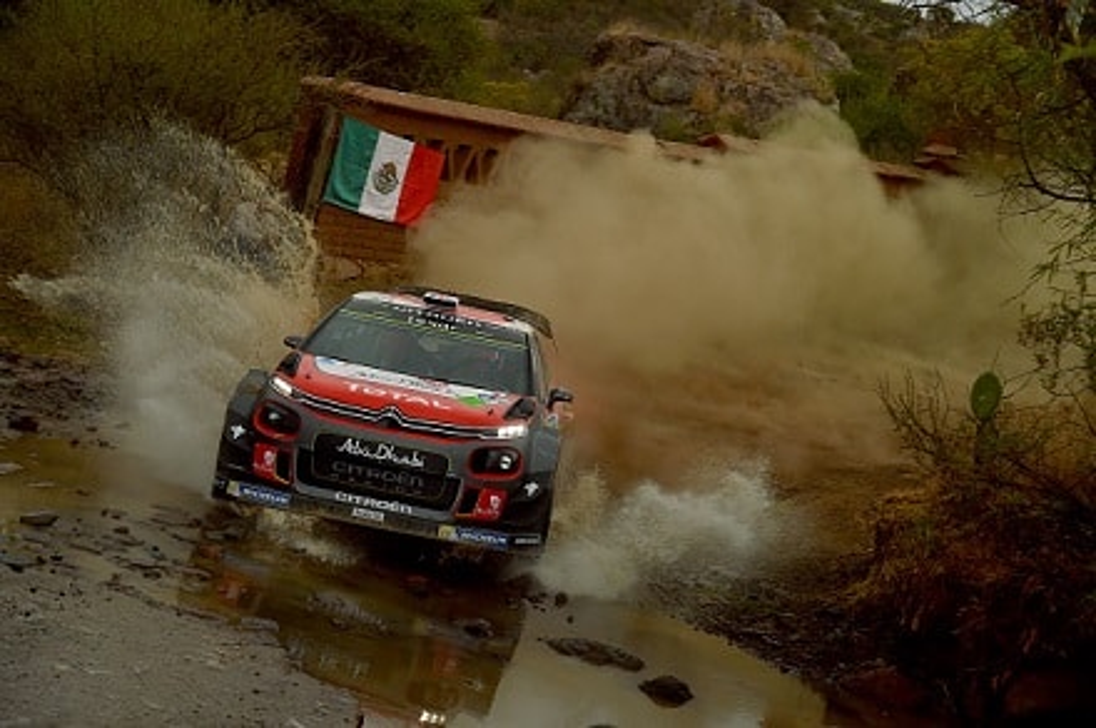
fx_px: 1976
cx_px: 548
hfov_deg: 31.0
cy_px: 364
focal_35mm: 65
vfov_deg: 20.9
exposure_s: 1/500
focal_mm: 65
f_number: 5.6
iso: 400
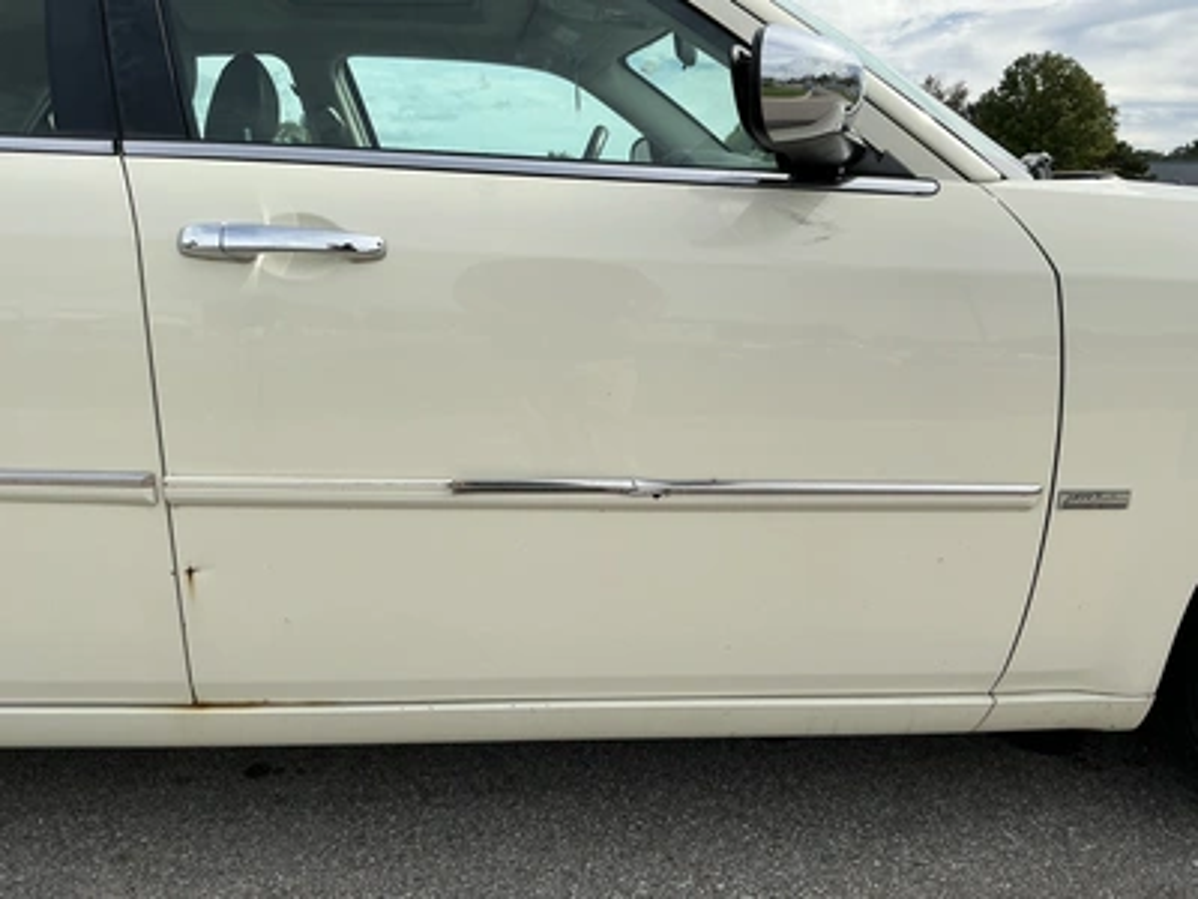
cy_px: 450
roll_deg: -1.1
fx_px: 969
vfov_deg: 49.7
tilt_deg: -13.3
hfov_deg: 63.4
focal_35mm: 28
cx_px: 599
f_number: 1.8
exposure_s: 1/1984
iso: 25
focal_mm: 3
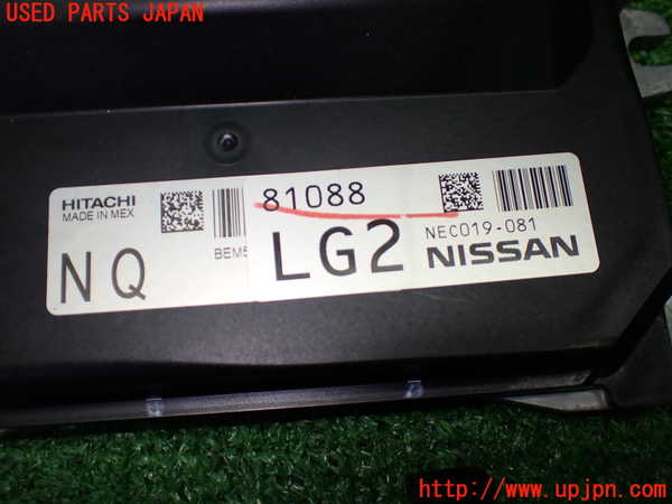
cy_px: 252
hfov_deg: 51.4
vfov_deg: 39.7
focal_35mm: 36
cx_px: 336
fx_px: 699
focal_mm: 6.37
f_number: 2.5
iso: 160
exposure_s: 1/160
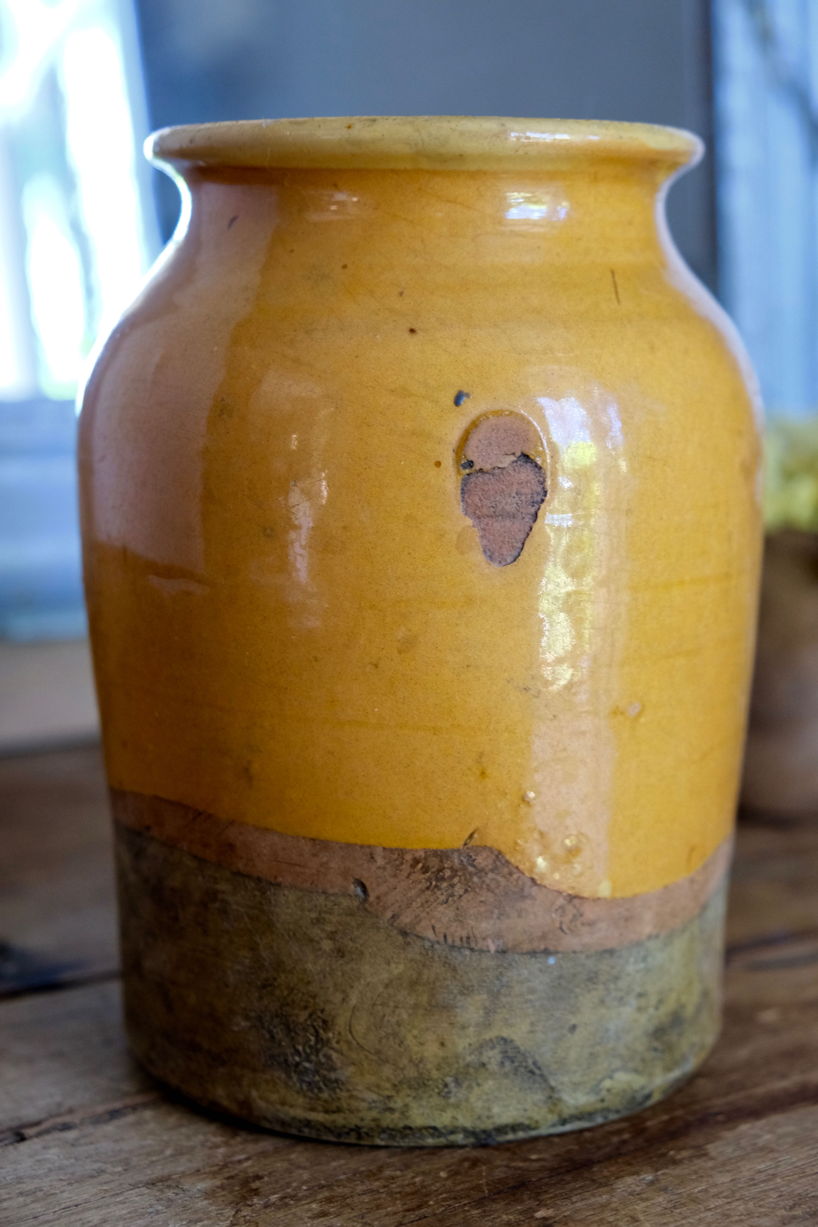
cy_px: 614
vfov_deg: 33.9
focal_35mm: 59
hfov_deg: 23.0
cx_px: 409
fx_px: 2011
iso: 2500
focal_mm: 39
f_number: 4
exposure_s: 1/60
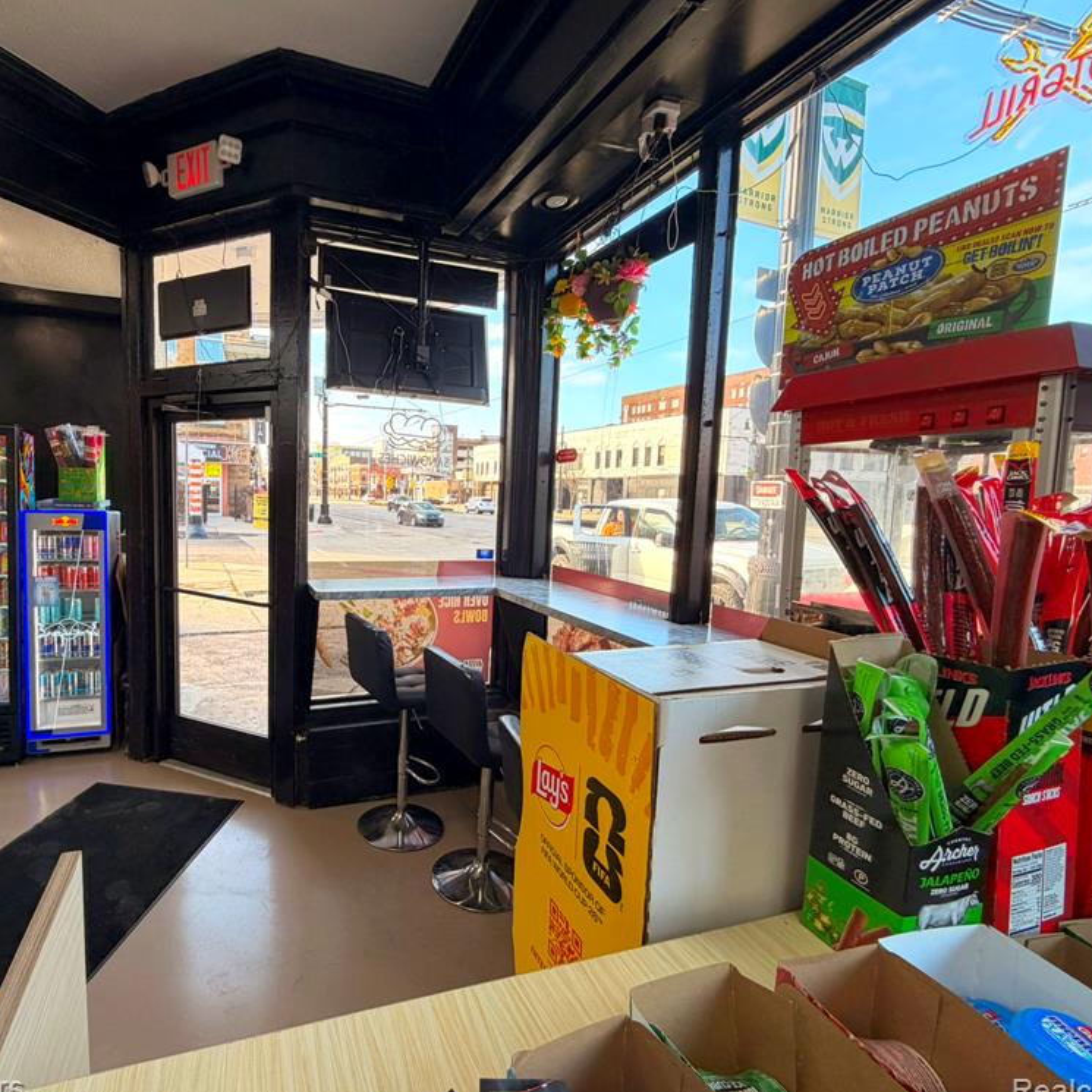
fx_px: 607
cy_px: 551
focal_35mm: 17
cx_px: 410
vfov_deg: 84.0
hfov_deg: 82.4
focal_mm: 2.2
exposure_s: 1/120
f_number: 2.2
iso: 64
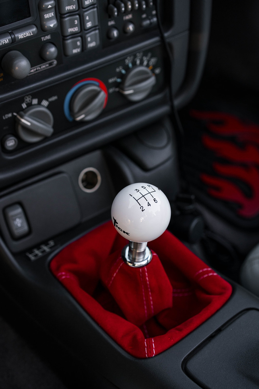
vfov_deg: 36.2
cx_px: 130
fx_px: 593
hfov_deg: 24.6
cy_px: 194
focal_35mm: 55
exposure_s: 1/400
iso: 1000
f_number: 4.5
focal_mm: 55
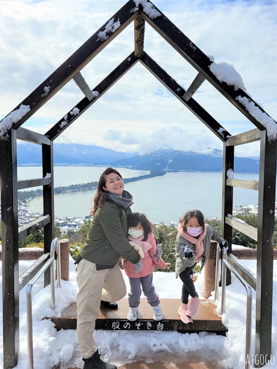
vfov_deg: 67.3
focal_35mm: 26
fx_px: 278
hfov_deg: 53.0
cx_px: 138
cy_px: 184
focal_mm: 5.4
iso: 40
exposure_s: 1/2650
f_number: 1.8
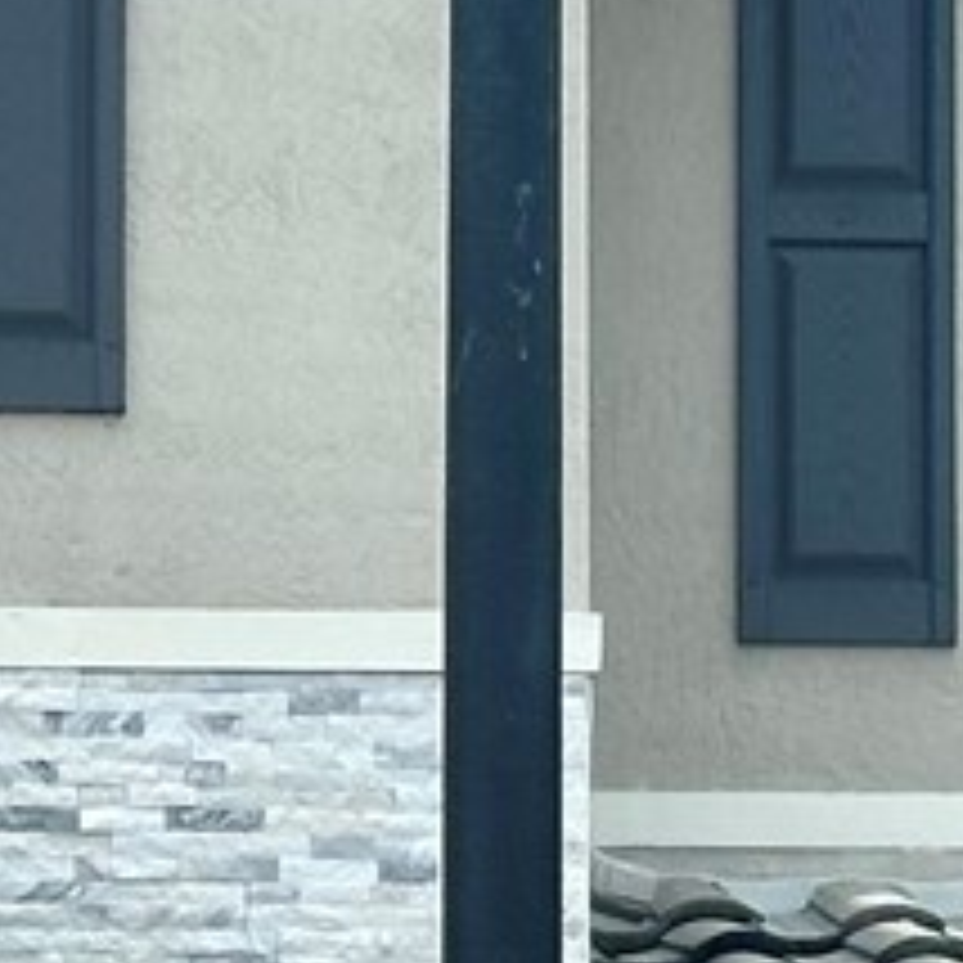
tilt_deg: +5.6
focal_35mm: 317
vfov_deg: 5.5
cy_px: 1440
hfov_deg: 5.5
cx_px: -225
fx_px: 9977
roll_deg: -0.1
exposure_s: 1/3257
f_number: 1.78
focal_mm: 6.86
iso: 64
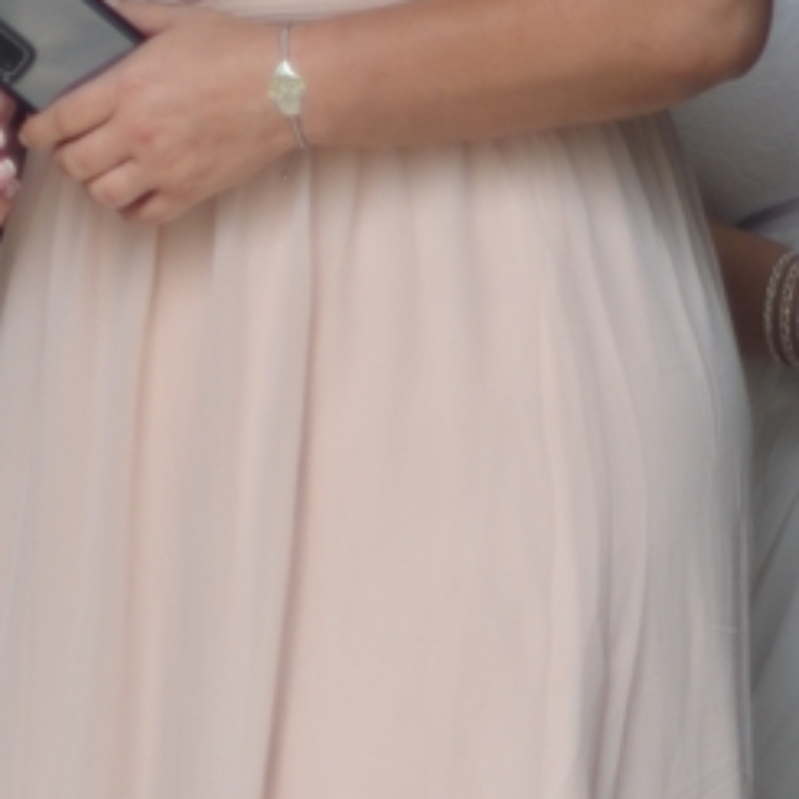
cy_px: 271
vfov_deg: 5.3
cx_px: -241
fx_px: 8696
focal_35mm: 333
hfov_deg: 5.2
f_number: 1.6
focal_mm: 50
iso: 200
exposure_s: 1/320
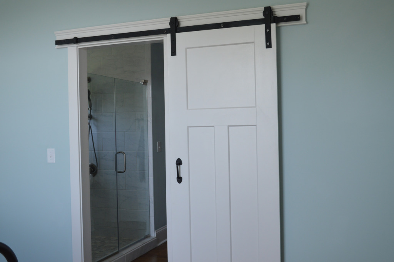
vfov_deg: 34.2
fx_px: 426
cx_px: 197
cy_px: 131
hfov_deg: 49.6
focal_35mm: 39
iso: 400
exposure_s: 1/100
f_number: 5
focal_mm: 26
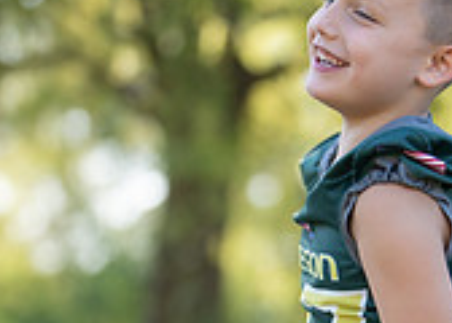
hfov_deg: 11.1
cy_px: 237
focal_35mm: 181
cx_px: 326
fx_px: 2324
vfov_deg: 7.9
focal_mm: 50
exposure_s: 1/1250
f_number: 1.2
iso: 100
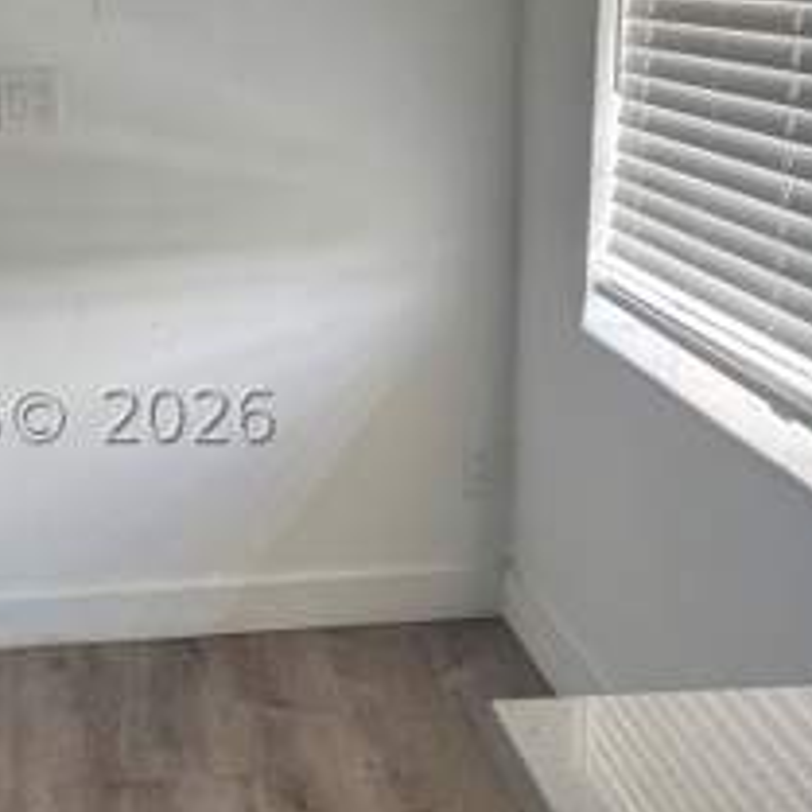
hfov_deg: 26.1
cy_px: 416
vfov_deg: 26.5
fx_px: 1725
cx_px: 183
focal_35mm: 65
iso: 160
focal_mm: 6.76
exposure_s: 1/121
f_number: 1.78
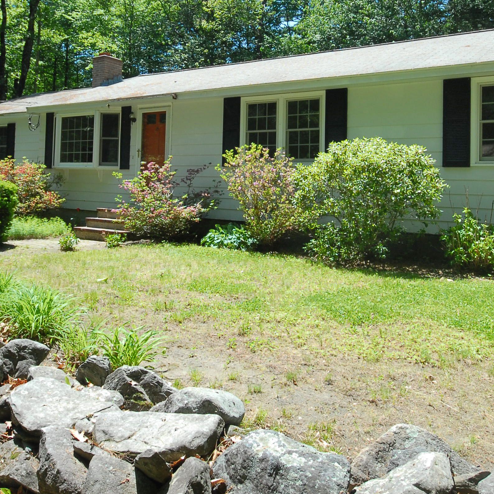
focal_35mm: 31
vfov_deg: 51.5
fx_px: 501
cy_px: 163
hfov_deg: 52.5
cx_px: 239
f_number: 9
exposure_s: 1/100
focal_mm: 10
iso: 200
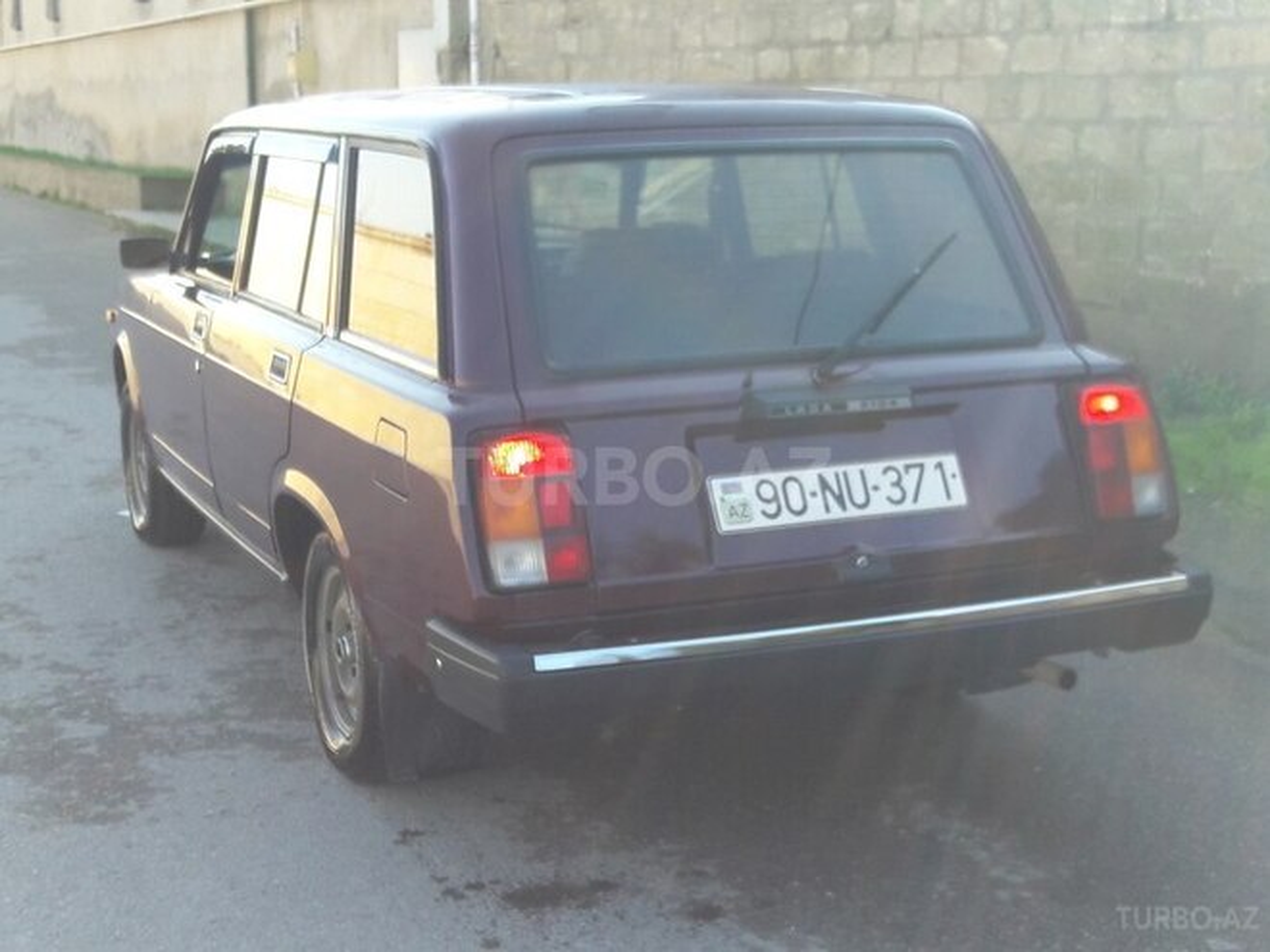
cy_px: 476
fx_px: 1027
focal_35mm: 28
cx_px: 635
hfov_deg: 63.4
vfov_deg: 49.7
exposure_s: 1/293
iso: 40
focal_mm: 3.7
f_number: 1.9
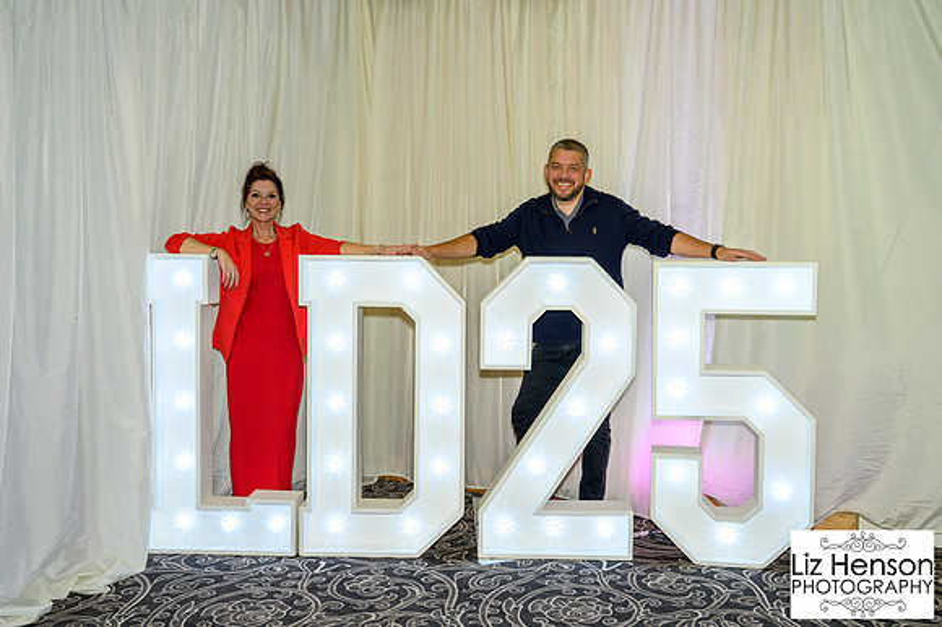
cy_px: 293
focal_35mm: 36
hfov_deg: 53.6
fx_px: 933
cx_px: 475
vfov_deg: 37.1
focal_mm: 32.5
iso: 1250
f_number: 4
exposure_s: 1/160
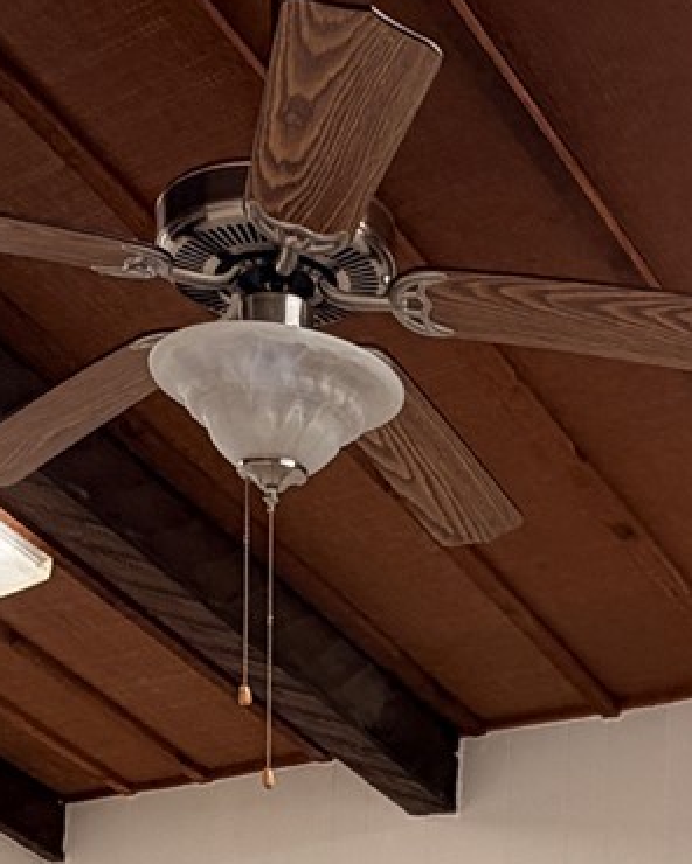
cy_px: 1189
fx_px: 1818
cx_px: 552
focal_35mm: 71
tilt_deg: -1.2
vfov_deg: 23.1
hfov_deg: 21.3
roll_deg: -0.6
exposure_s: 1/120
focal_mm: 2.22
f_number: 2.2
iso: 160
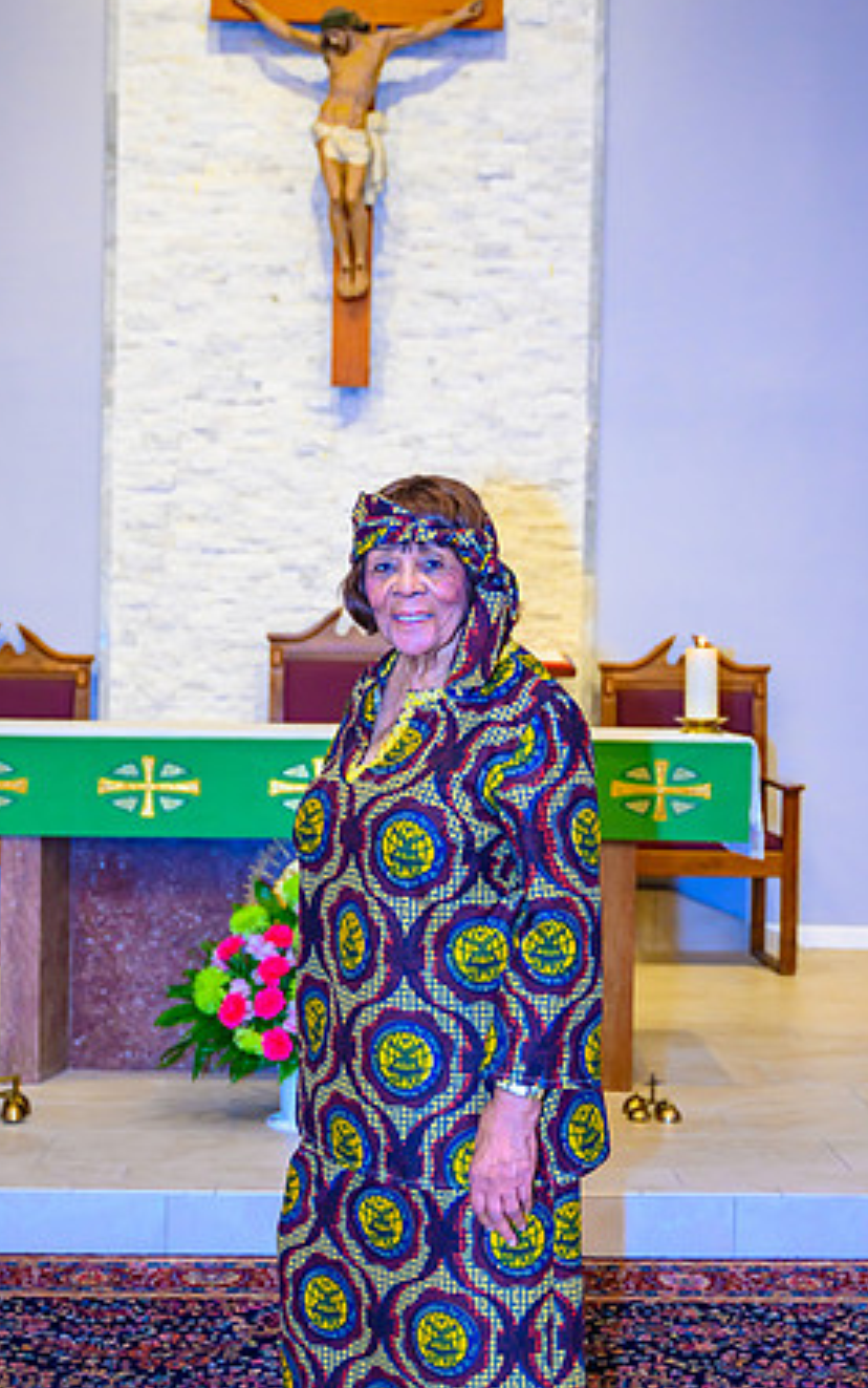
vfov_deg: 38.9
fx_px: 1966
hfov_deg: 24.9
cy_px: 683
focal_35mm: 52
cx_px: 447
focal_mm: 33.5
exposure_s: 1/80
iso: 560
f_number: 2.8
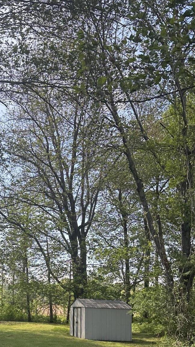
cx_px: -4
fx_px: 413
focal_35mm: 45
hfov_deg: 25.1
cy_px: 276
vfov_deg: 43.4
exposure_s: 1/756
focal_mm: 6.86
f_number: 1.78
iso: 80
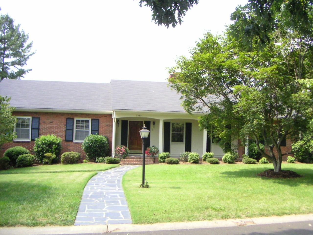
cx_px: 156
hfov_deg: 50.1
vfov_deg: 38.7
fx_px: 335
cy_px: 118
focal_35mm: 37
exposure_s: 1/45
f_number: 2.8
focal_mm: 4.8
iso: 200
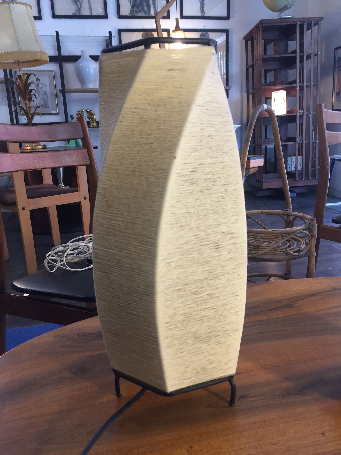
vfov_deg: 61.7
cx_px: 170
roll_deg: +3.5
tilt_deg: -14.9
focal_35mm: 29
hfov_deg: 48.2
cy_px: 228
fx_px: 381
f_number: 2.2
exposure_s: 1/33
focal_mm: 4.15
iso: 64
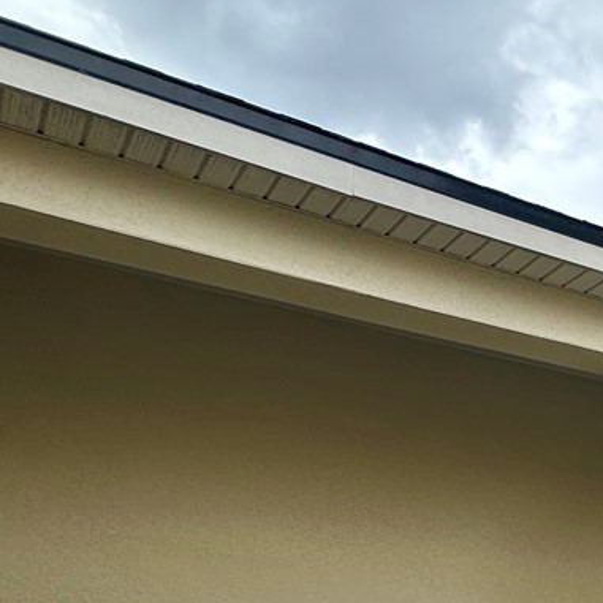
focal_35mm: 52
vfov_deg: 28.8
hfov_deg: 25.9
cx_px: 861
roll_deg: +1.1
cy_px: 706
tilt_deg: +0.8
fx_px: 1025
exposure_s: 1/703
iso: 40
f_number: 2.2
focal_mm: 2.22
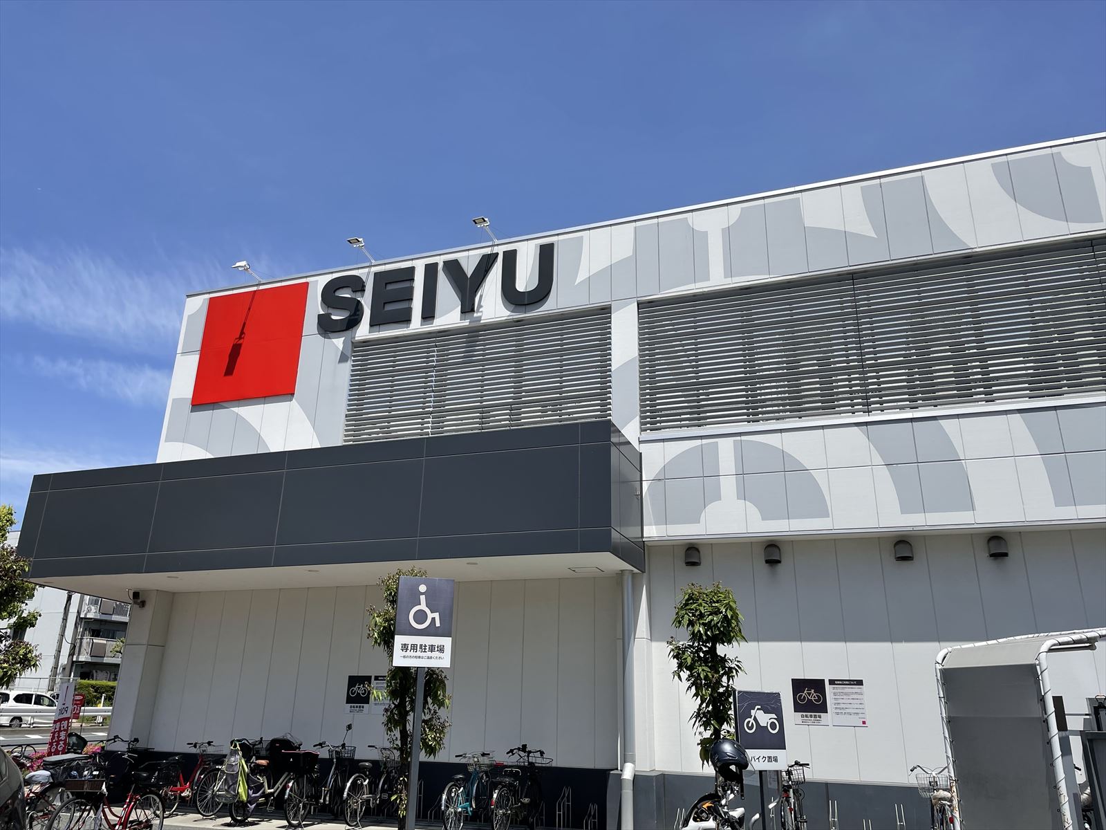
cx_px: 553
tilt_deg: +19.2
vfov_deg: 53.1
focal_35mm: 26
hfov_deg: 67.3
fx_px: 831
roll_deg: -1.0
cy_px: 415
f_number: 1.6
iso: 32
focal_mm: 4.2
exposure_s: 1/4464
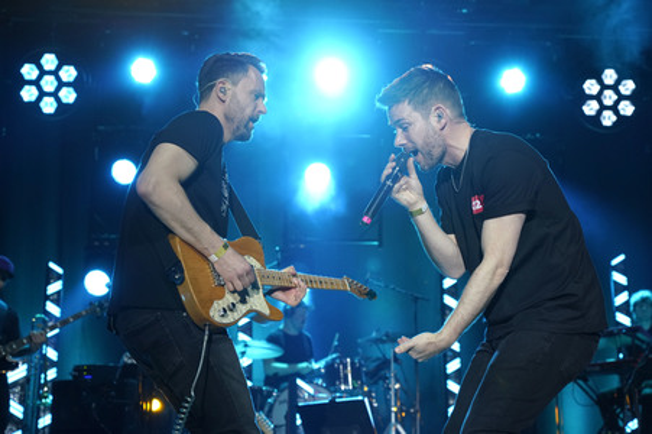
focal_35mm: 57
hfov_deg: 35.1
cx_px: 326
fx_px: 1032
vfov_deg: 23.7
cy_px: 217
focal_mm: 57
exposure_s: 1/250
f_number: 4.5
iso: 2000
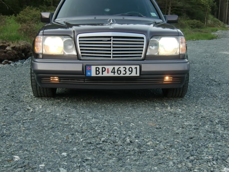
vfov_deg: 26.6
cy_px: 86
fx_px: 364
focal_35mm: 55
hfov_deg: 34.9
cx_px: 114
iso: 64
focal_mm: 9.8
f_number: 4.2
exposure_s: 1/100
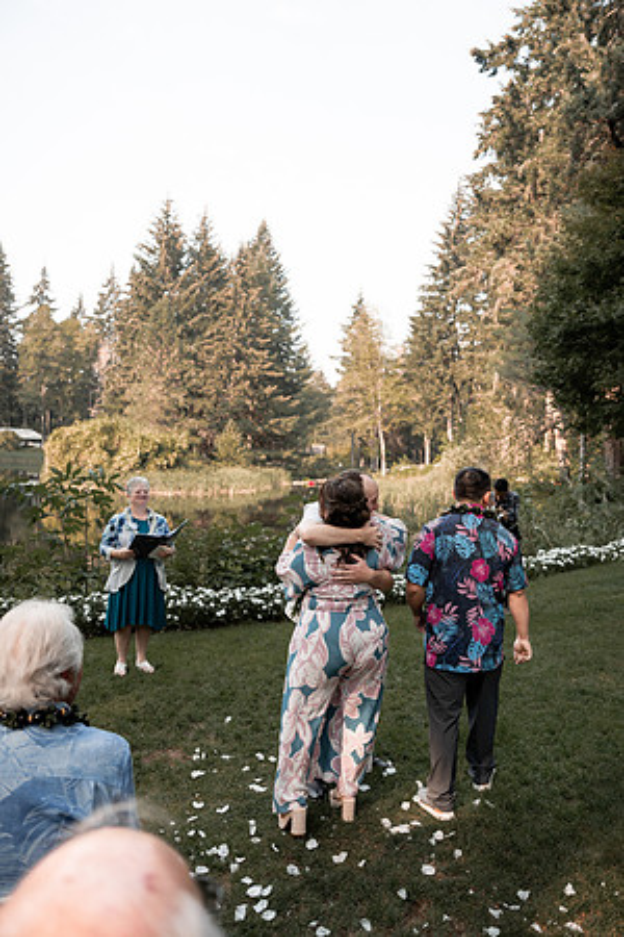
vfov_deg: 73.7
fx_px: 624
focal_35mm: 24
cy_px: 468
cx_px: 312
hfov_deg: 53.1
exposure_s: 1/640
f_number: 2.8
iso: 200
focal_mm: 24
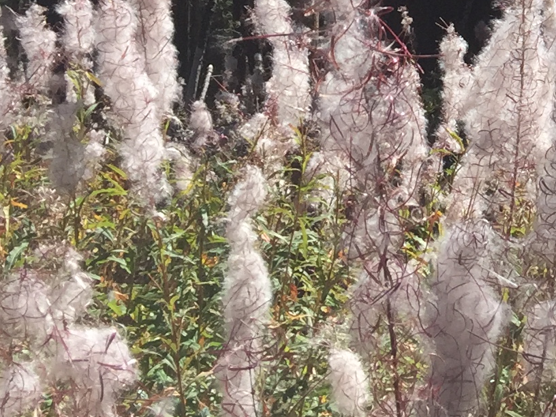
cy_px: -255
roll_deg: -7.1
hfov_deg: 15.1
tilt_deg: -14.1
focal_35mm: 116
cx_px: 948
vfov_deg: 12.0
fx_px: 1863
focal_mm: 4.15
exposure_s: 1/1522
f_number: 2.2
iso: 32
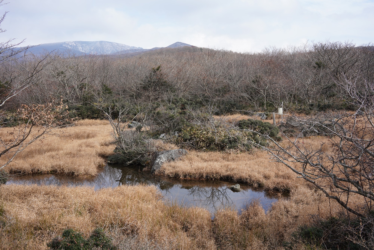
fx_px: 364
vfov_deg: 37.9
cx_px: 187
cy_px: 125
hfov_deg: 54.4
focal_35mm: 35
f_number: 9
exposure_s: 1/100
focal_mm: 35
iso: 100
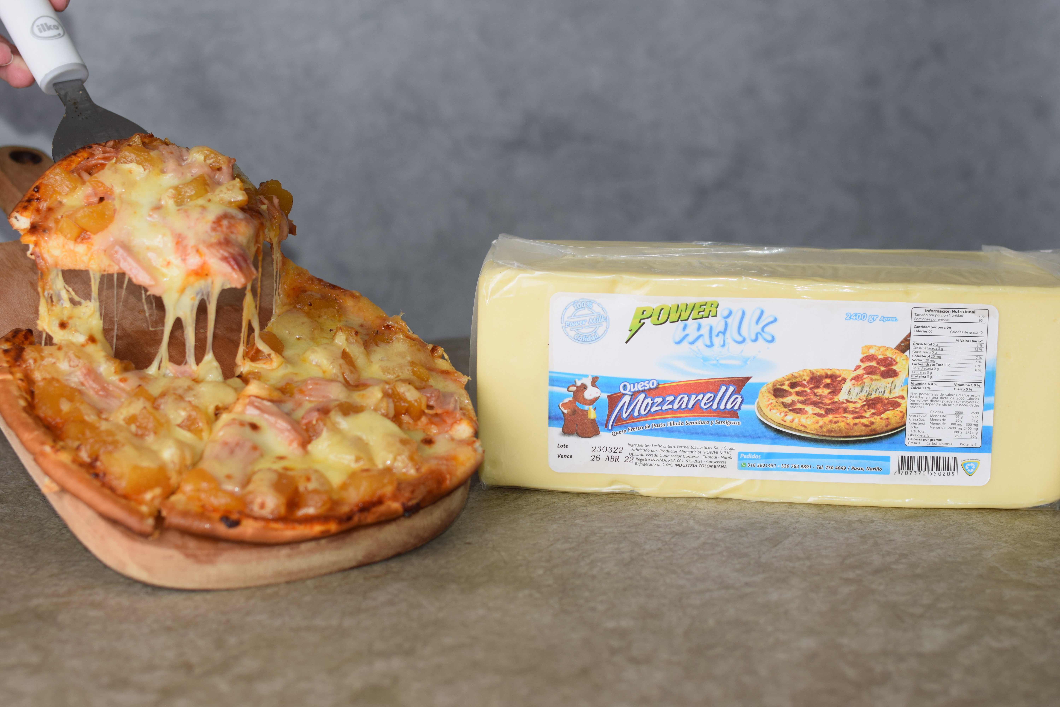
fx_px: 2208
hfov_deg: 27.0
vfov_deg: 18.2
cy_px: 354
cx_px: 530
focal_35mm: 75
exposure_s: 1/100
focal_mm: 50
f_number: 2.8
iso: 360
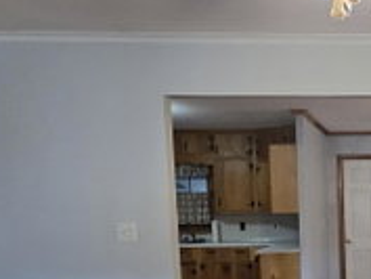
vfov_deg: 29.6
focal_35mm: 47
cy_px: 252
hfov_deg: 34.0
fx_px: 504
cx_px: 424
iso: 250
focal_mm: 2.2
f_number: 2.2
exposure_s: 1/60
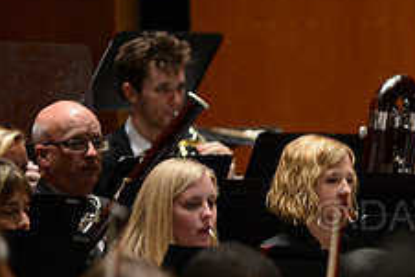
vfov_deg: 2.7
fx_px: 5917
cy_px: 283
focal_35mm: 513
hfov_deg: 4.0
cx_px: 514
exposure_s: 1/250
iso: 3200
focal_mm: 200
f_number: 2.8
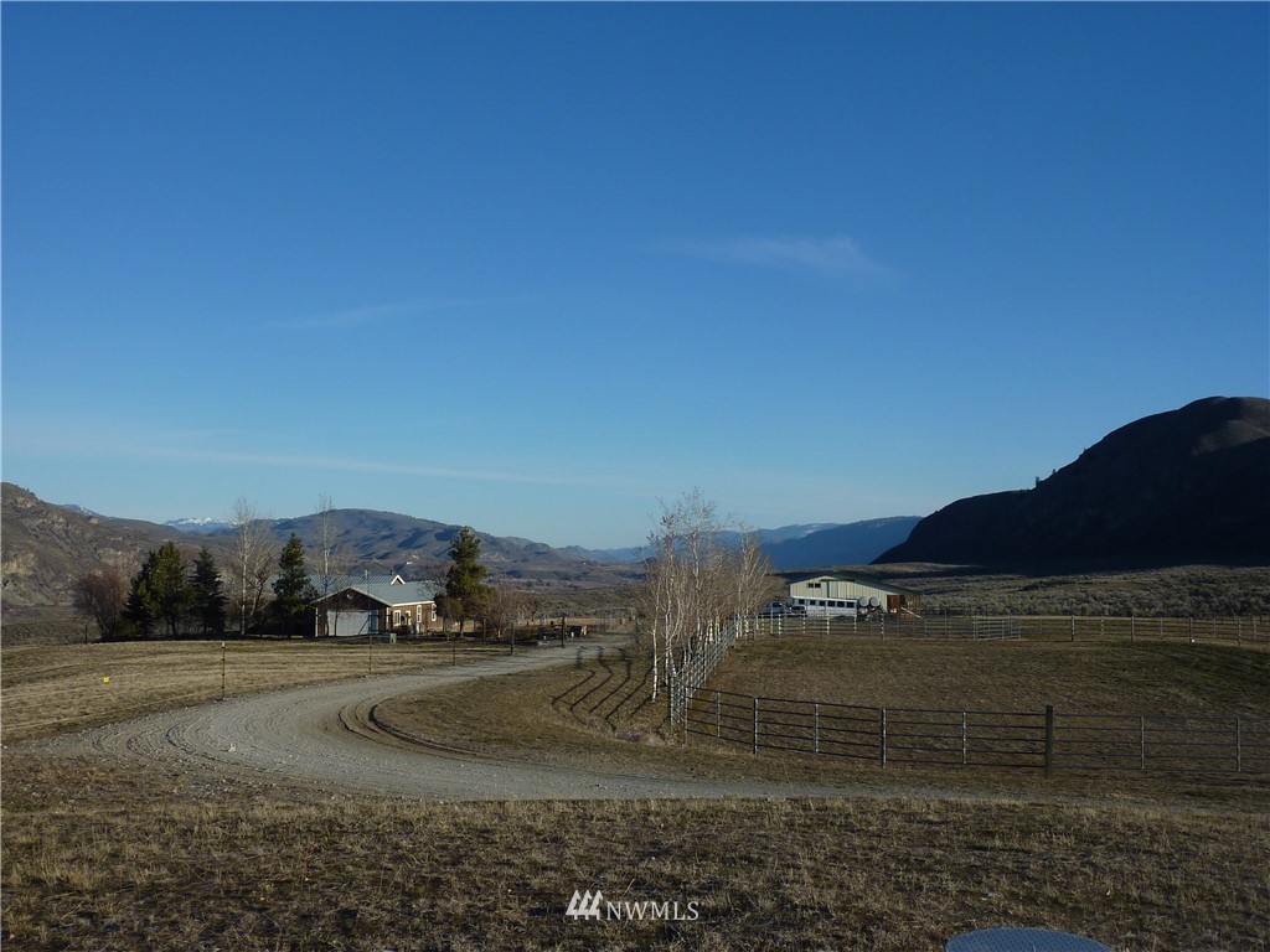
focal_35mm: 37
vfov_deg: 38.7
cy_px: 476
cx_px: 635
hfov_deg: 50.1
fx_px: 1357
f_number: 5
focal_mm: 6.1
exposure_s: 1/500
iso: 80
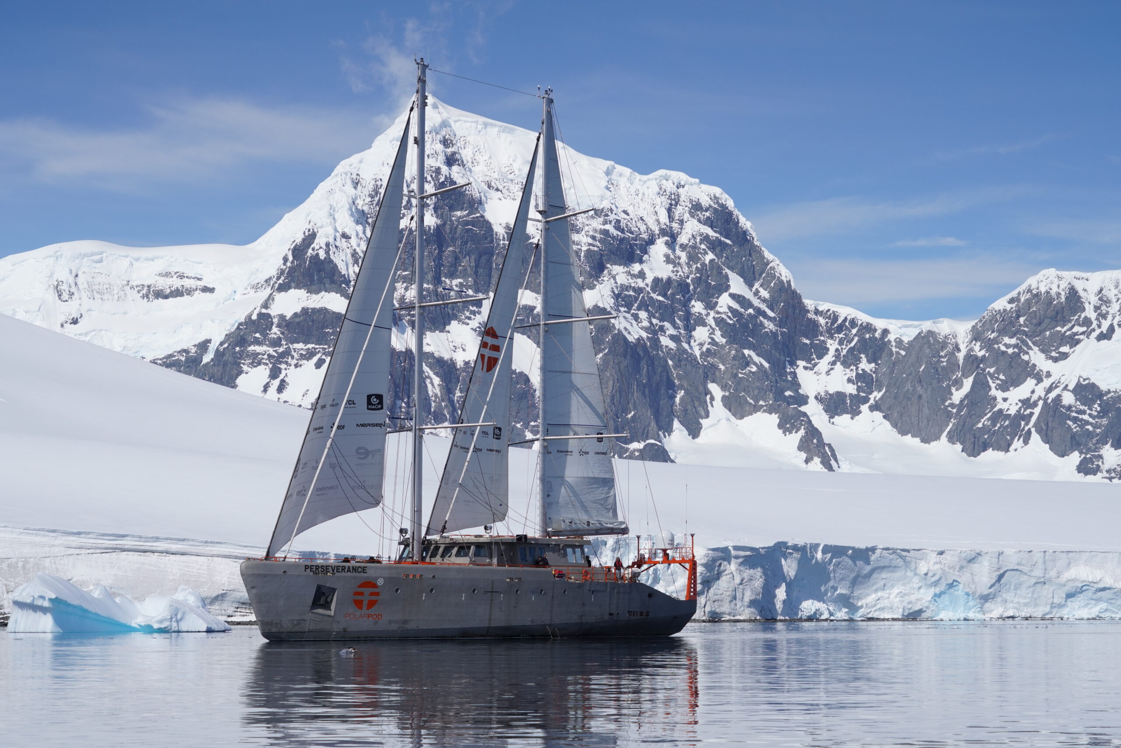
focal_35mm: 78
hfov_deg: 26.0
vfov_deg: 17.5
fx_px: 2429
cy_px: 374
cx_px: 560
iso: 640
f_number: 9
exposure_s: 1/3200
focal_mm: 78
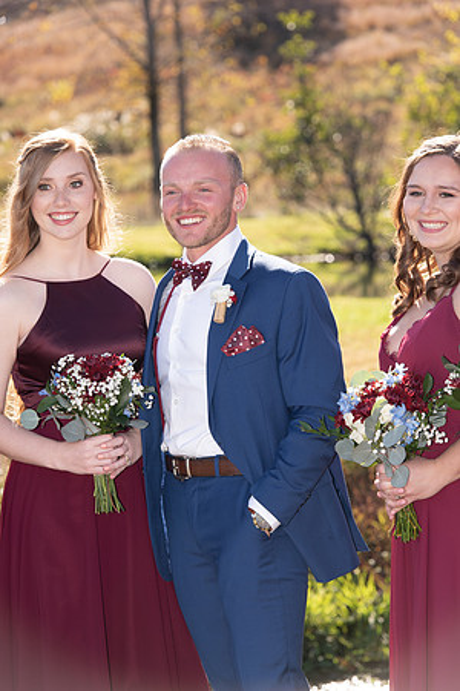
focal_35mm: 145
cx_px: 230
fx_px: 2779
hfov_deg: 9.5
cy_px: 346
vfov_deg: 14.2
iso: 80
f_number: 7.1
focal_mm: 145
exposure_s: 1/125
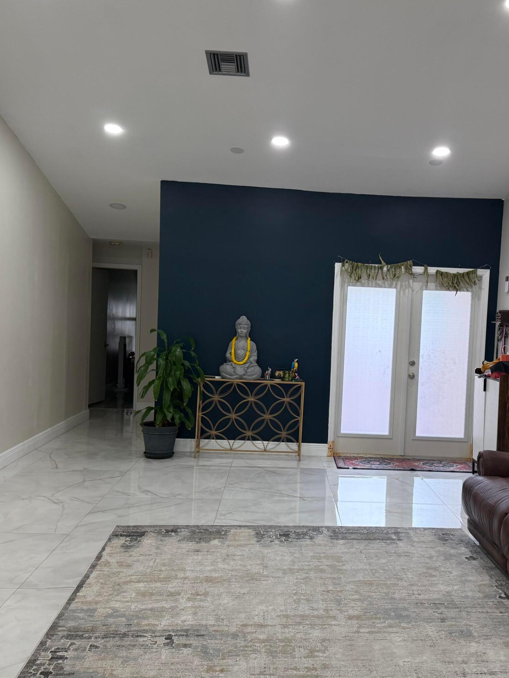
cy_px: 352
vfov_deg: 52.6
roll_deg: -2.8
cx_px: 319
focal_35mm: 35
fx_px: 686
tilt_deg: -2.5
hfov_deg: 40.4
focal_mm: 6.76
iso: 160
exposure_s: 1/120
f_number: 1.78
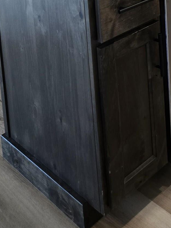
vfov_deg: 25.6
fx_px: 415
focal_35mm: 63
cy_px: -82
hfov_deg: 22.5
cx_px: 166
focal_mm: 5.4
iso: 200
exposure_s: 1/120
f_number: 1.8
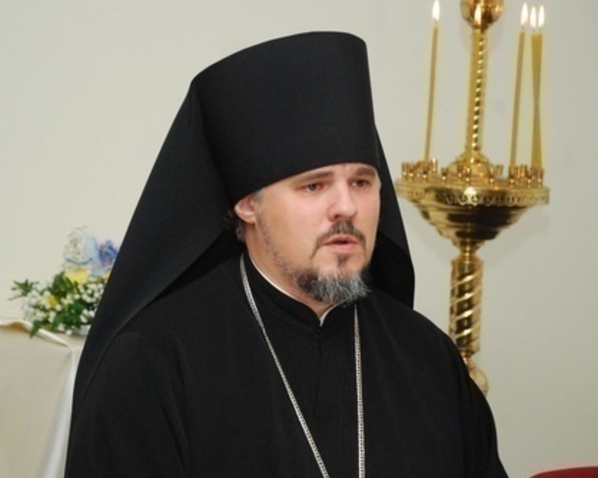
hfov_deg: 14.3
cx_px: 273
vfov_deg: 11.4
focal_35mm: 135
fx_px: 2389
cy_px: 239
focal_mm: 80
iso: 1600
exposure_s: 1/180
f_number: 5.6
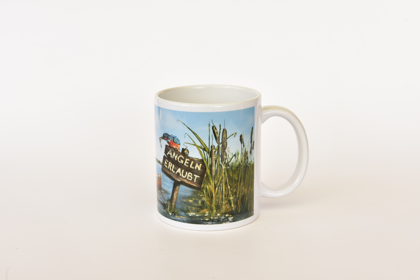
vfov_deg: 22.6
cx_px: 210
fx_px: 700
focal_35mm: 60
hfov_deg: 33.4
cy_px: 140
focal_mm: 60
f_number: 8
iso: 400
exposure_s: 1/125
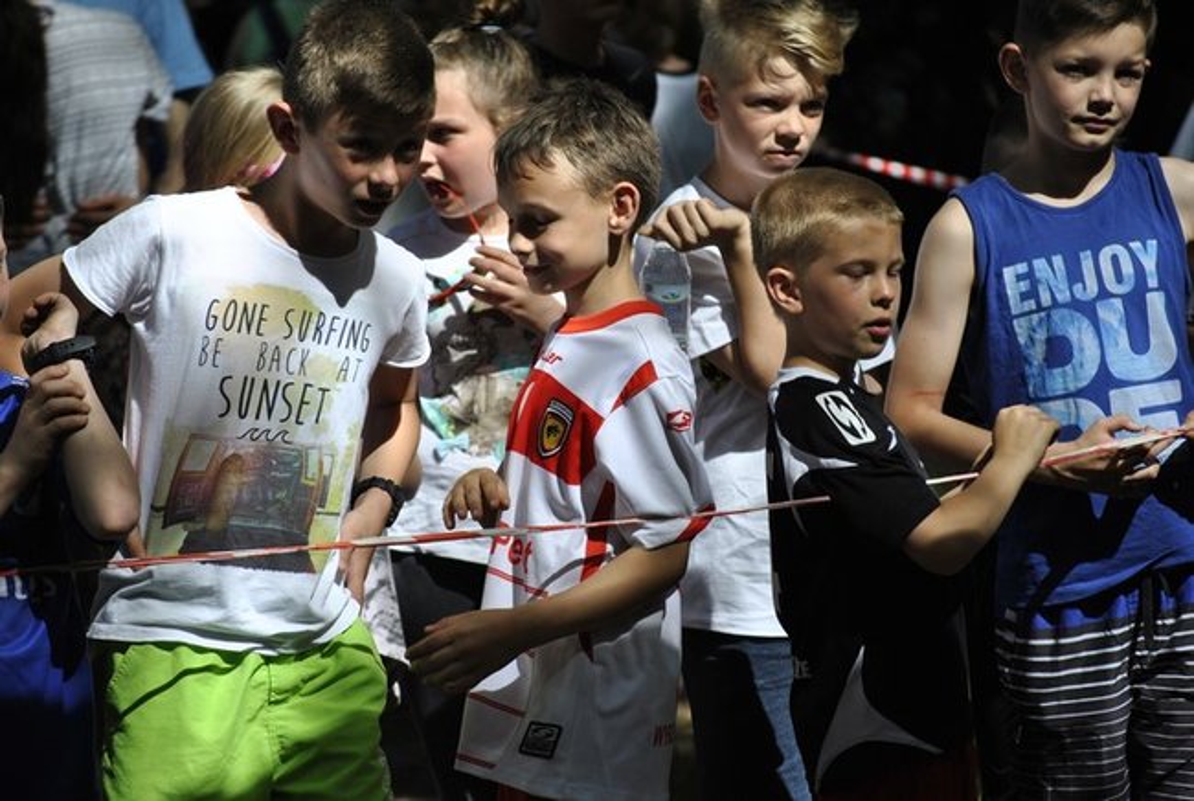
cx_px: 597
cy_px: 400
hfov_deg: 10.1
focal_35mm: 202
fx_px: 6728
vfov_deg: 6.8
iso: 200
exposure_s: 1/800
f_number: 5
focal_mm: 135
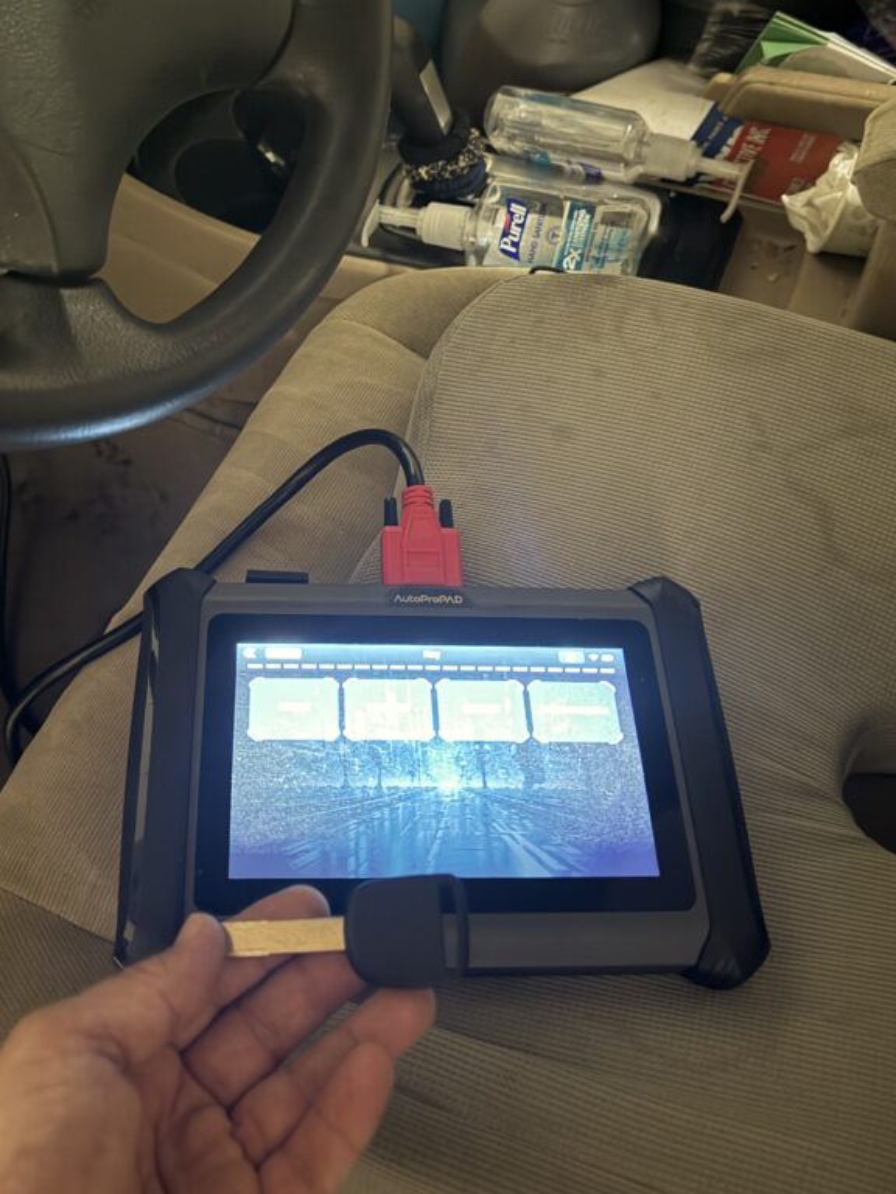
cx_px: 348
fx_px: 1104
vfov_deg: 55.8
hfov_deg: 43.9
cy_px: 410
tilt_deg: -43.8
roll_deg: +11.8
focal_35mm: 32
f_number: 1.78
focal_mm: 6.76
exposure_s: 1/11
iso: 1000
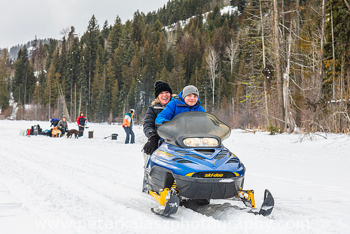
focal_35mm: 102
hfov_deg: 20.0
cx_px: 175
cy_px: 117
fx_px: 992
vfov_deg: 13.4
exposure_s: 1/1000
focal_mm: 100
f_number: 8
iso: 400
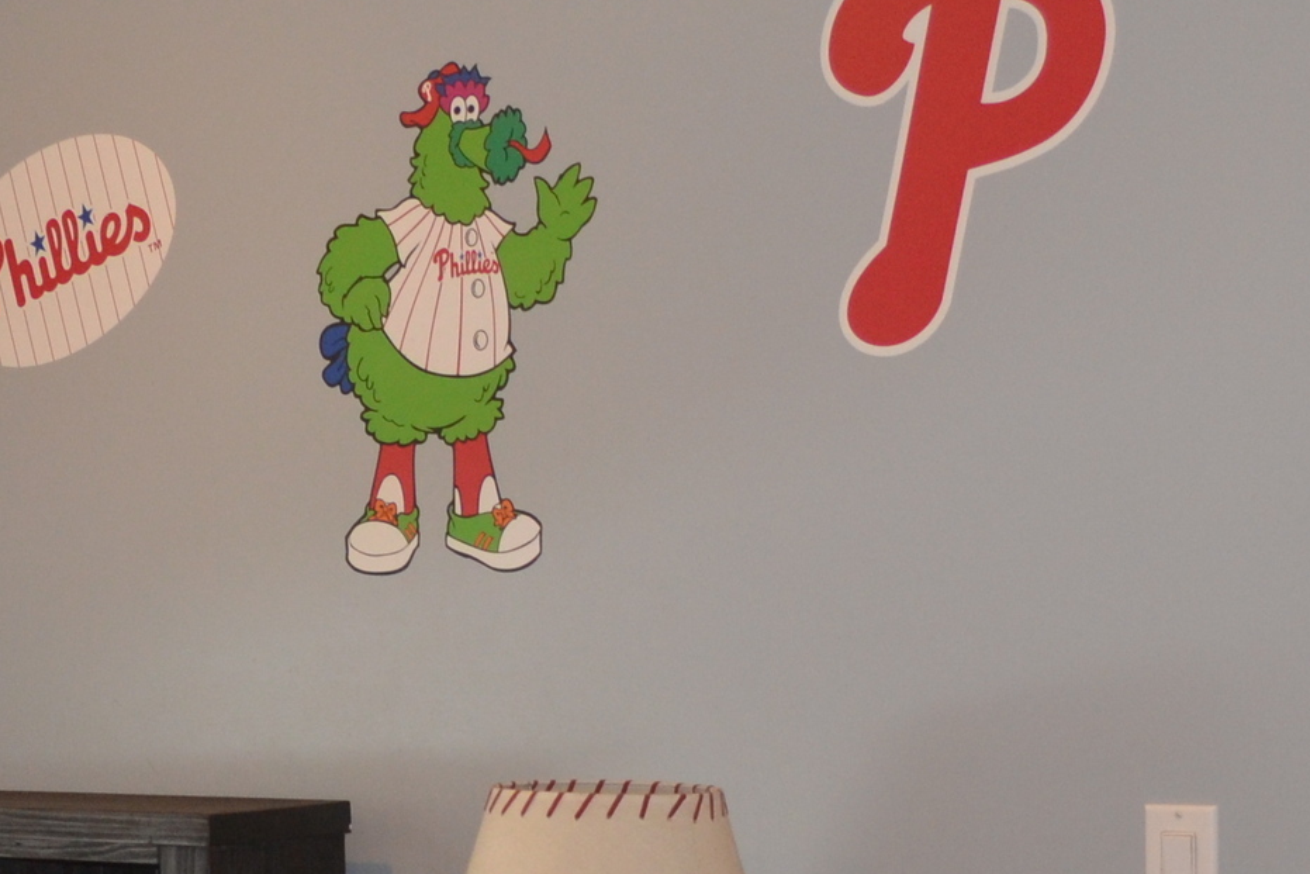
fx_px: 3603
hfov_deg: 20.5
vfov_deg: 13.7
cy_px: 767
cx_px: 383
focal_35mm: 99
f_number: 3.8
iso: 500
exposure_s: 1/60
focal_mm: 20
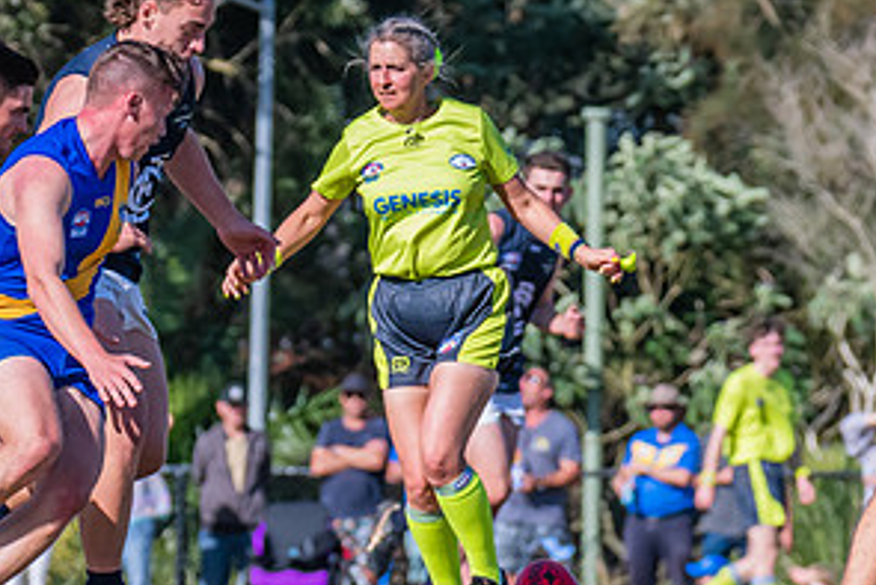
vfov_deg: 1.8
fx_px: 19013
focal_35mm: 781
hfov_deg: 2.6
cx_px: 288
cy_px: 434
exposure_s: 1/2000
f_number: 8
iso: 800
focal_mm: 250
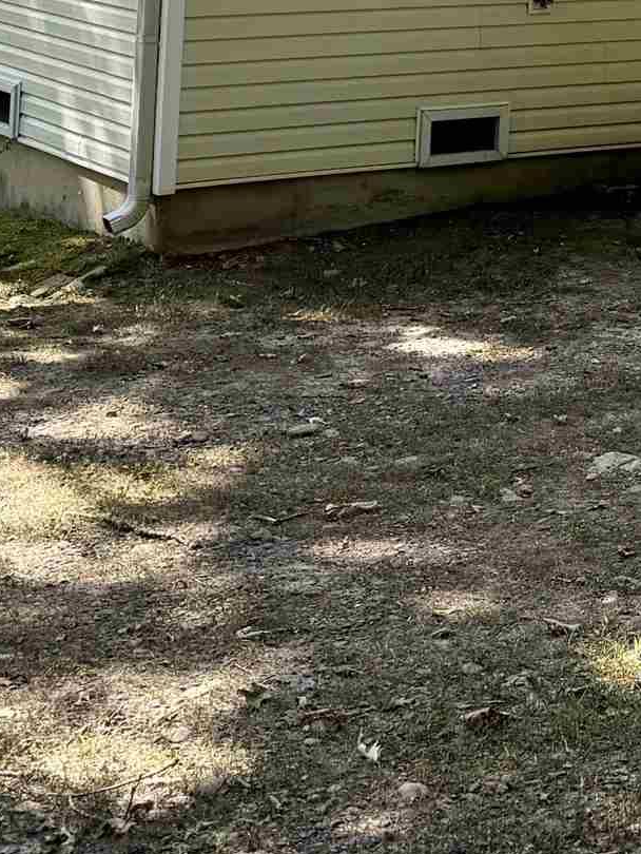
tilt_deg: +3.5
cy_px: -337
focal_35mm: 91
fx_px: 2246
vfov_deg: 19.4
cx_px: 753
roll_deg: -1.6
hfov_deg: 15.7
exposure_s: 1/1522
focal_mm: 6.76
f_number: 1.78
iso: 100
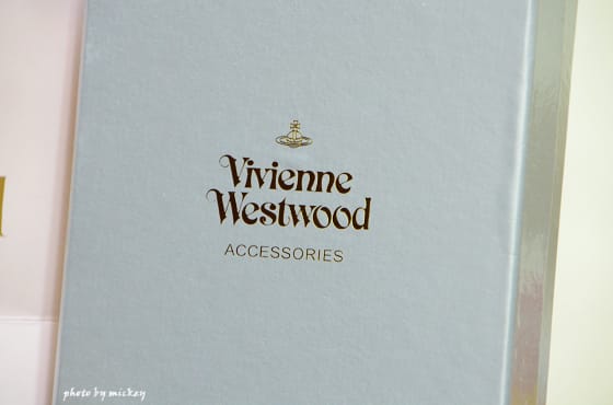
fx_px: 6877
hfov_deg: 5.1
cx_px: 306
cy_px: 202
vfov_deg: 3.4
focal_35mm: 405
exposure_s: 1/10
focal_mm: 270
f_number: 6.3
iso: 2000
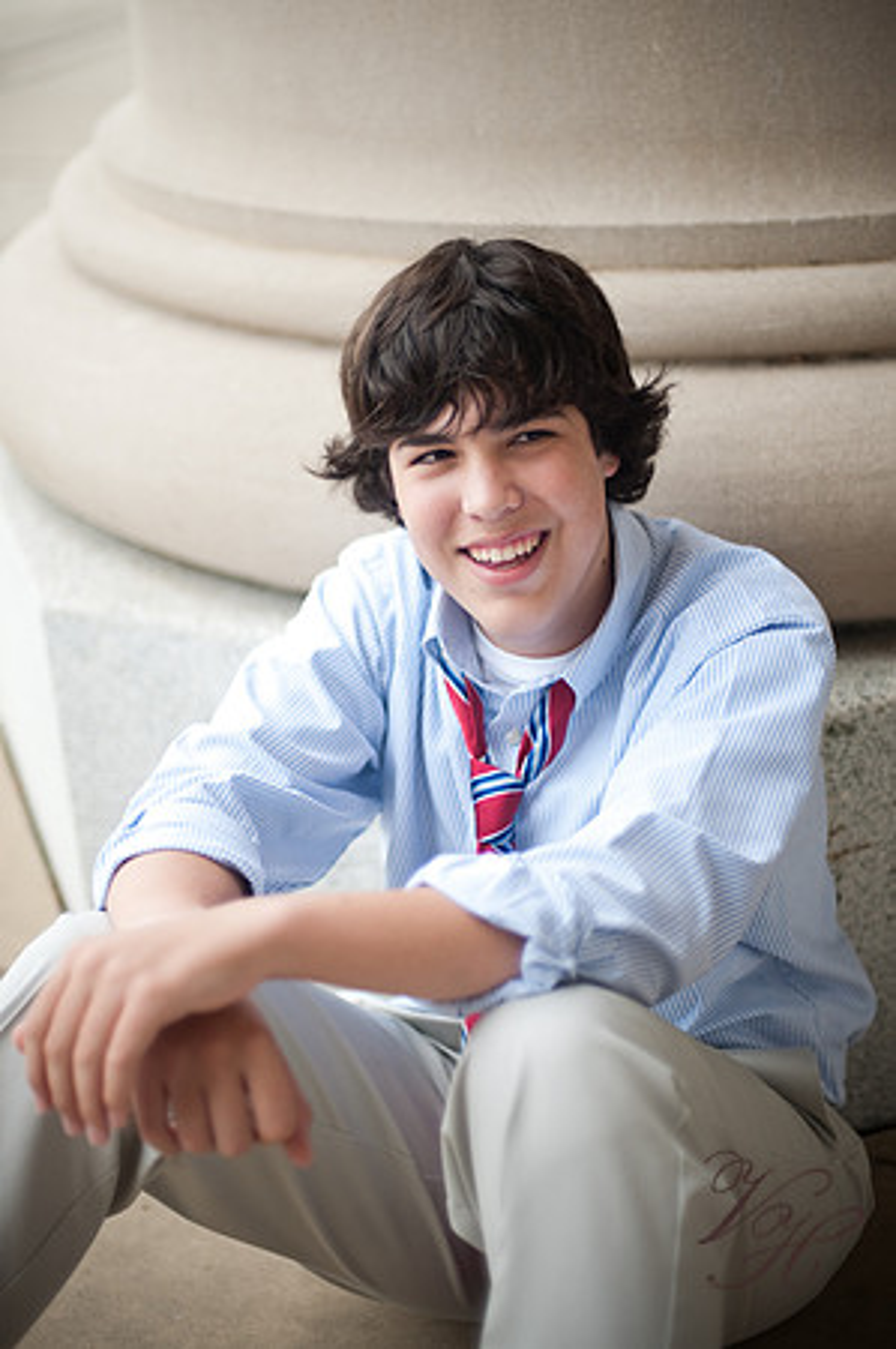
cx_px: 448
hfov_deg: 26.9
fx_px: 1871
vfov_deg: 39.6
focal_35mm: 50
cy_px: 674
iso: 320
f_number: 1.4
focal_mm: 50
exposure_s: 1/1000
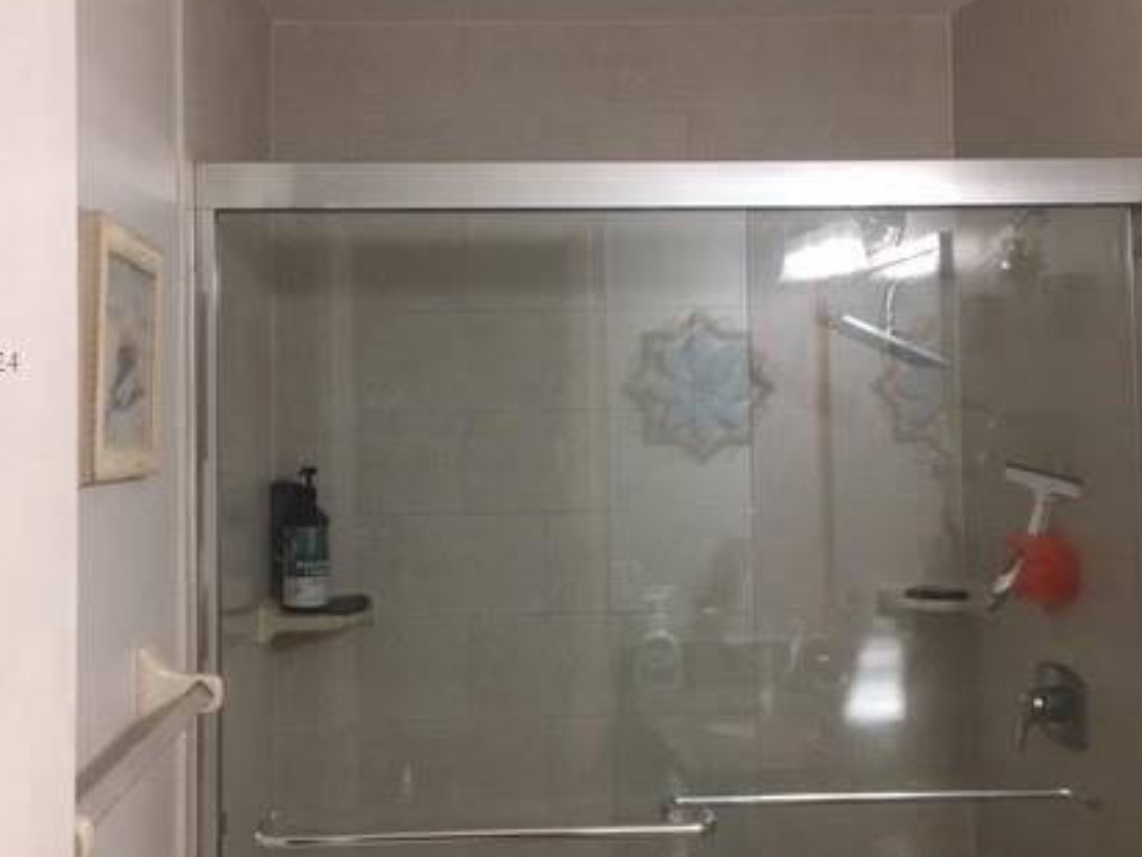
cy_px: 361
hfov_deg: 42.0
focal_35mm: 45
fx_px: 1485
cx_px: 518
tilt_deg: +4.0
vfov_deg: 32.1
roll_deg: +0.3
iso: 25
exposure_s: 1/15
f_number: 2.2
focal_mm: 4.15
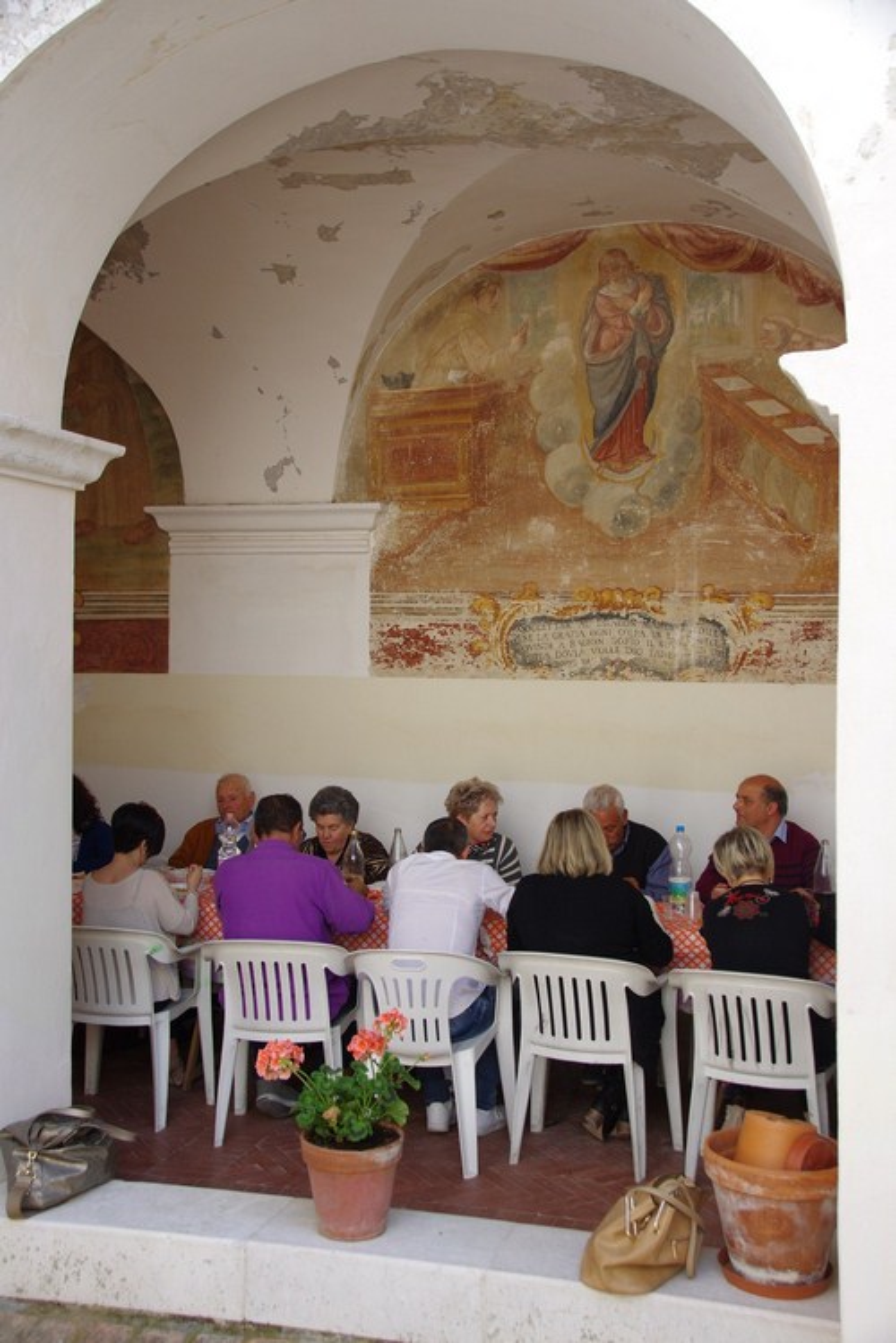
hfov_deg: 34.2
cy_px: 672
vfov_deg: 49.6
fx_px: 1456
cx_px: 448
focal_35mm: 39
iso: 200
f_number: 6.3
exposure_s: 1/80
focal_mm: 26
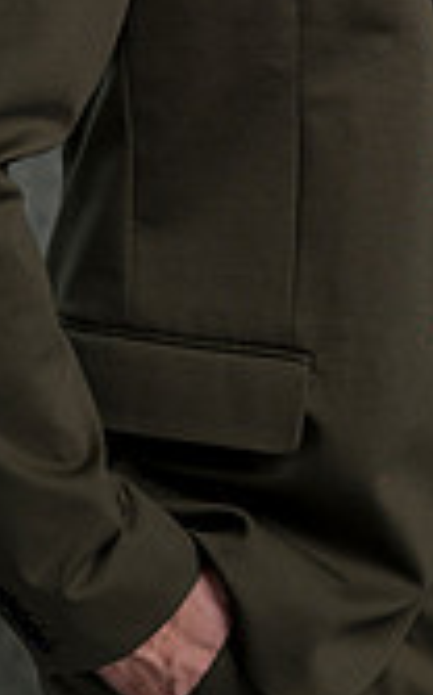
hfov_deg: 5.6
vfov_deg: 8.9
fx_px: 4430
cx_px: 408
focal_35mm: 234
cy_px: -79
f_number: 5
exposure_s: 1/200
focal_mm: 85
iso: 125
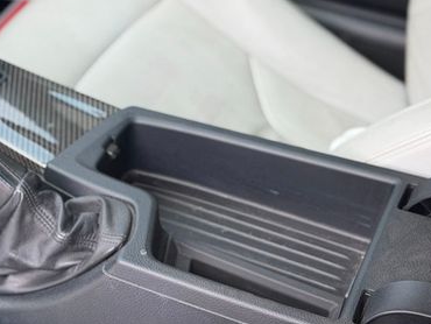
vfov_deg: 17.7
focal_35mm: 83
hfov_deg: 23.3
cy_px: 93
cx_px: 112
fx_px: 1034
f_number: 1.78
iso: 64
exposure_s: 1/280
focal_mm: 6.76
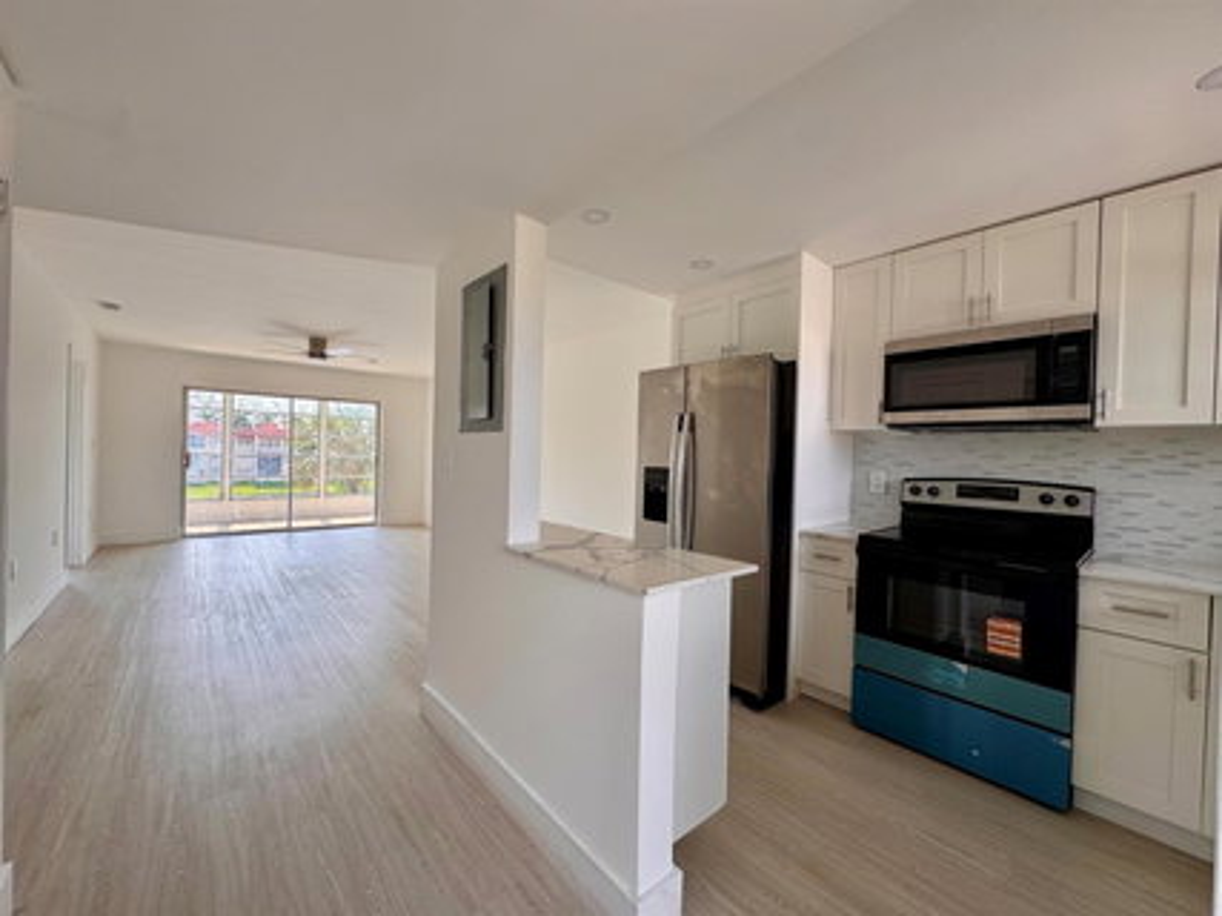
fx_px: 494
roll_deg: -1.6
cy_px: 458
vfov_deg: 85.6
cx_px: 611
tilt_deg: -1.2
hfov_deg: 102.1
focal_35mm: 14
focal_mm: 2.22
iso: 40
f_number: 2.2
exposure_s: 1/123
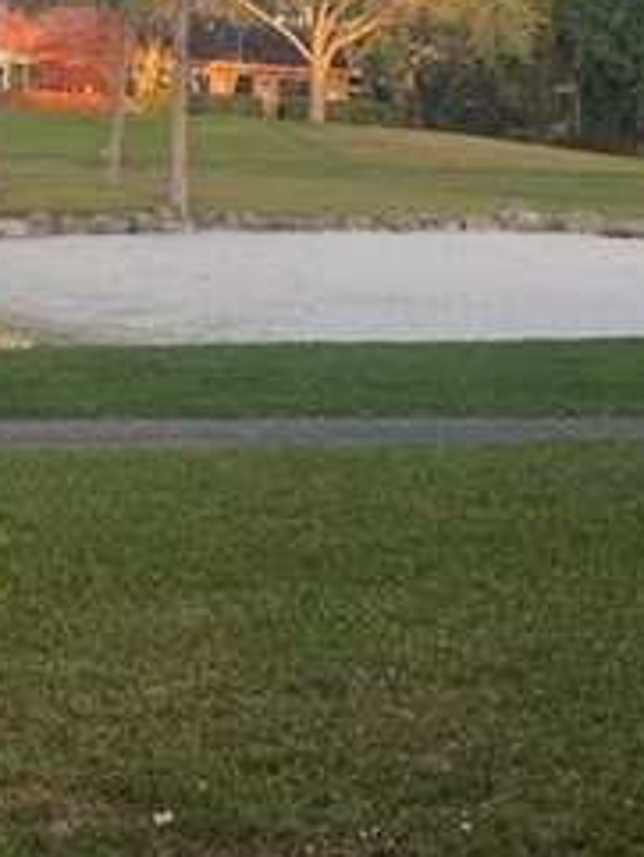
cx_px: 409
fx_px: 2850
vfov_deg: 16.8
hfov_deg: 12.9
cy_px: 25
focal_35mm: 115
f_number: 1.5
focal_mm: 5.7
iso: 50
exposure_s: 1/581
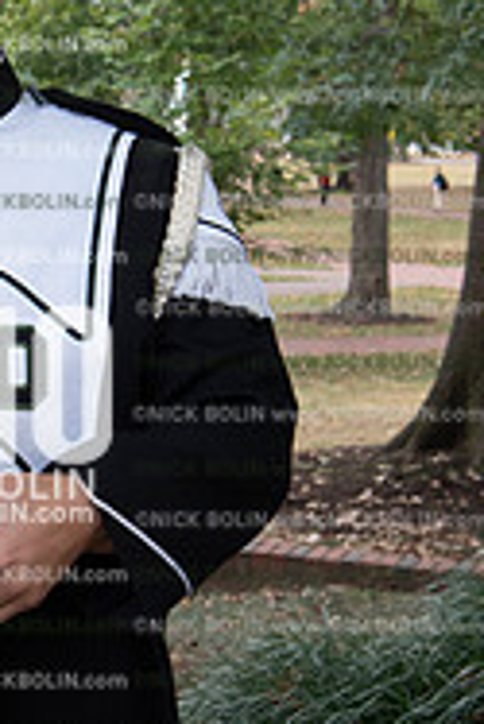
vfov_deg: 20.2
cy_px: 414
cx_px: -50
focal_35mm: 101
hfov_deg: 13.3
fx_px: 2033
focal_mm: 42
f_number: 8
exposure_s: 1/100
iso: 800
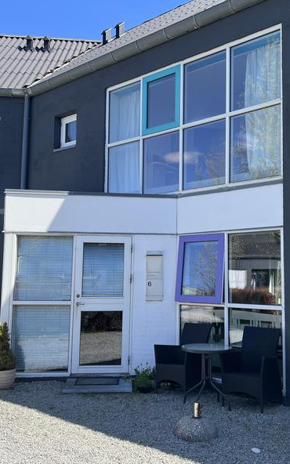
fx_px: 354
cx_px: 144
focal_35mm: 28
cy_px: 233
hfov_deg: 44.5
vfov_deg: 66.5
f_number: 1.5
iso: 50
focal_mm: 5.7
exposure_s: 1/1159
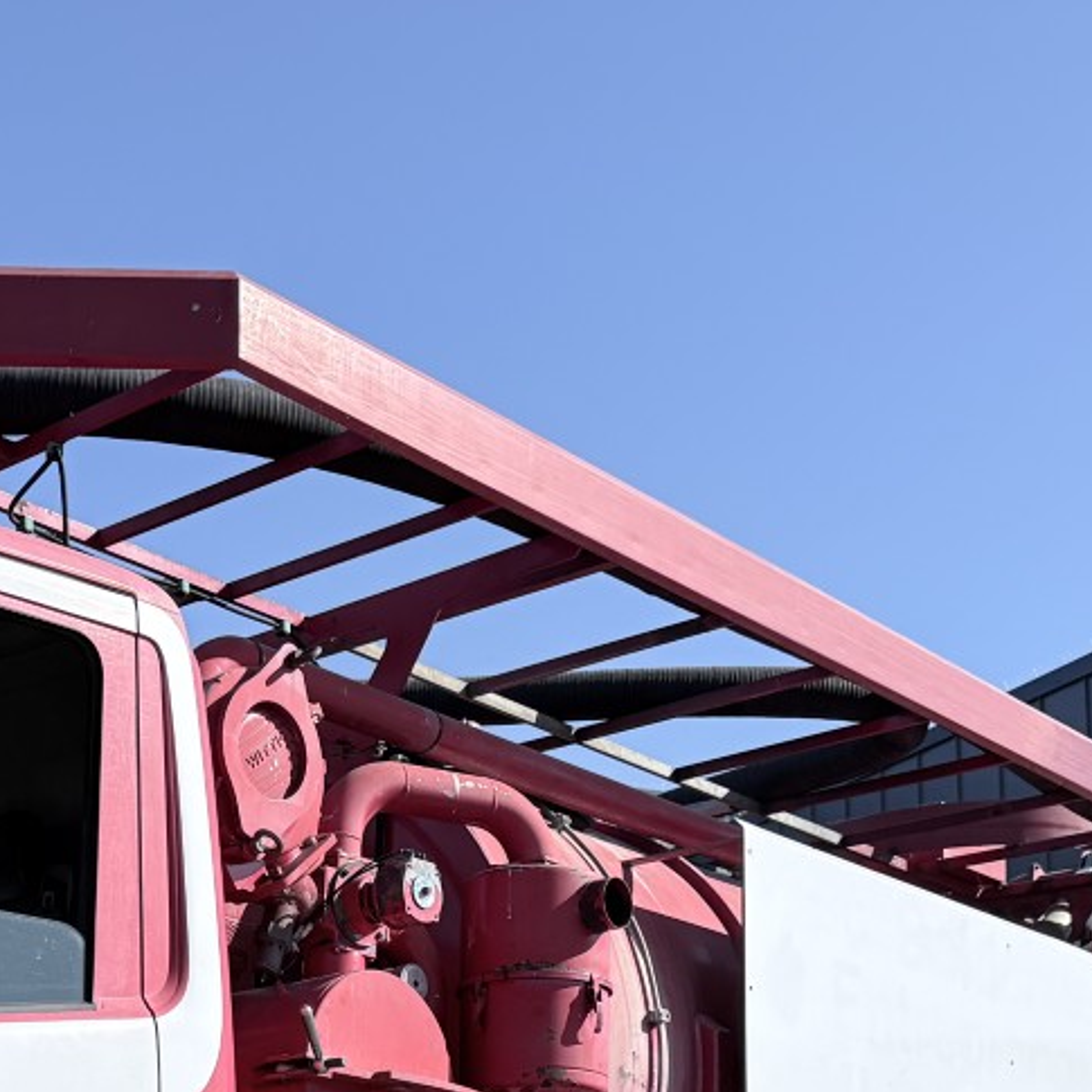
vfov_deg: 25.7
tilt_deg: +8.0
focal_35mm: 63
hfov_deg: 26.5
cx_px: 135
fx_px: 2248
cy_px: 1126
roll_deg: -1.9
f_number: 1.78
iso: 100
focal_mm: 6.76
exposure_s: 1/4167
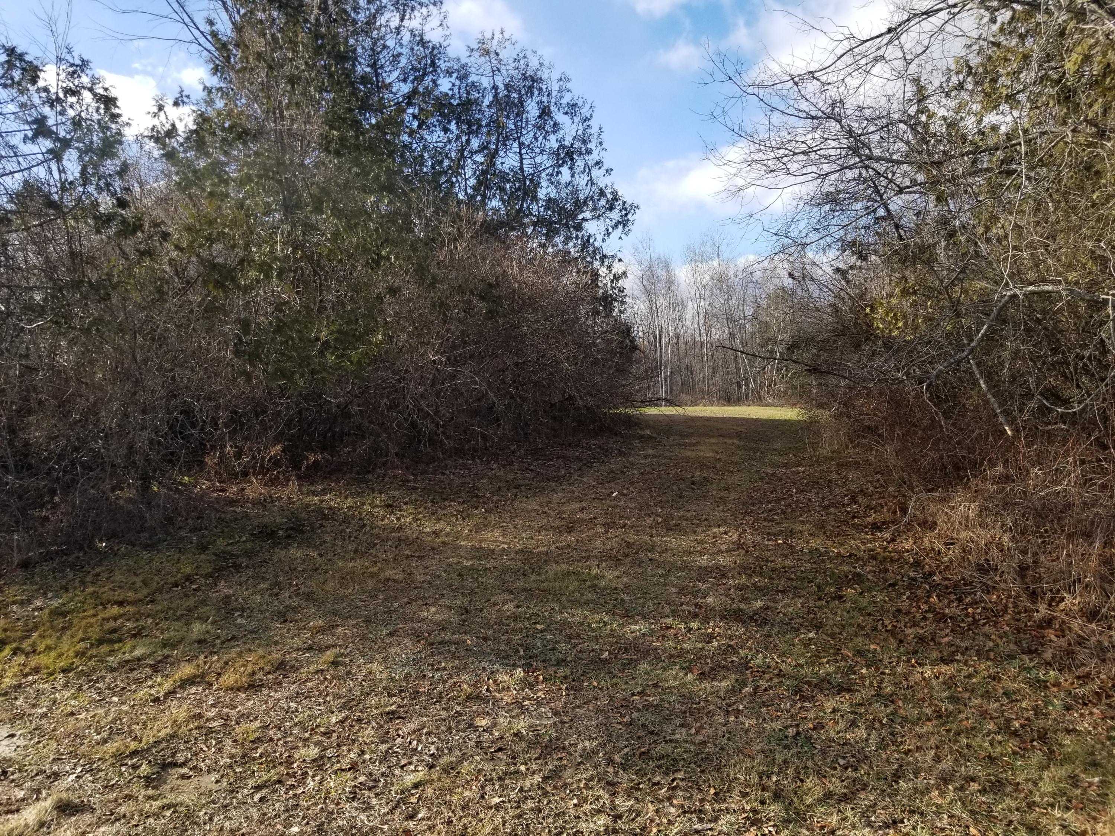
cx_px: 558
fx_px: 837
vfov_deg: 53.1
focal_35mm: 26
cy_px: 418
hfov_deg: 67.3
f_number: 1.7
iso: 50
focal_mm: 4.25
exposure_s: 1/1528
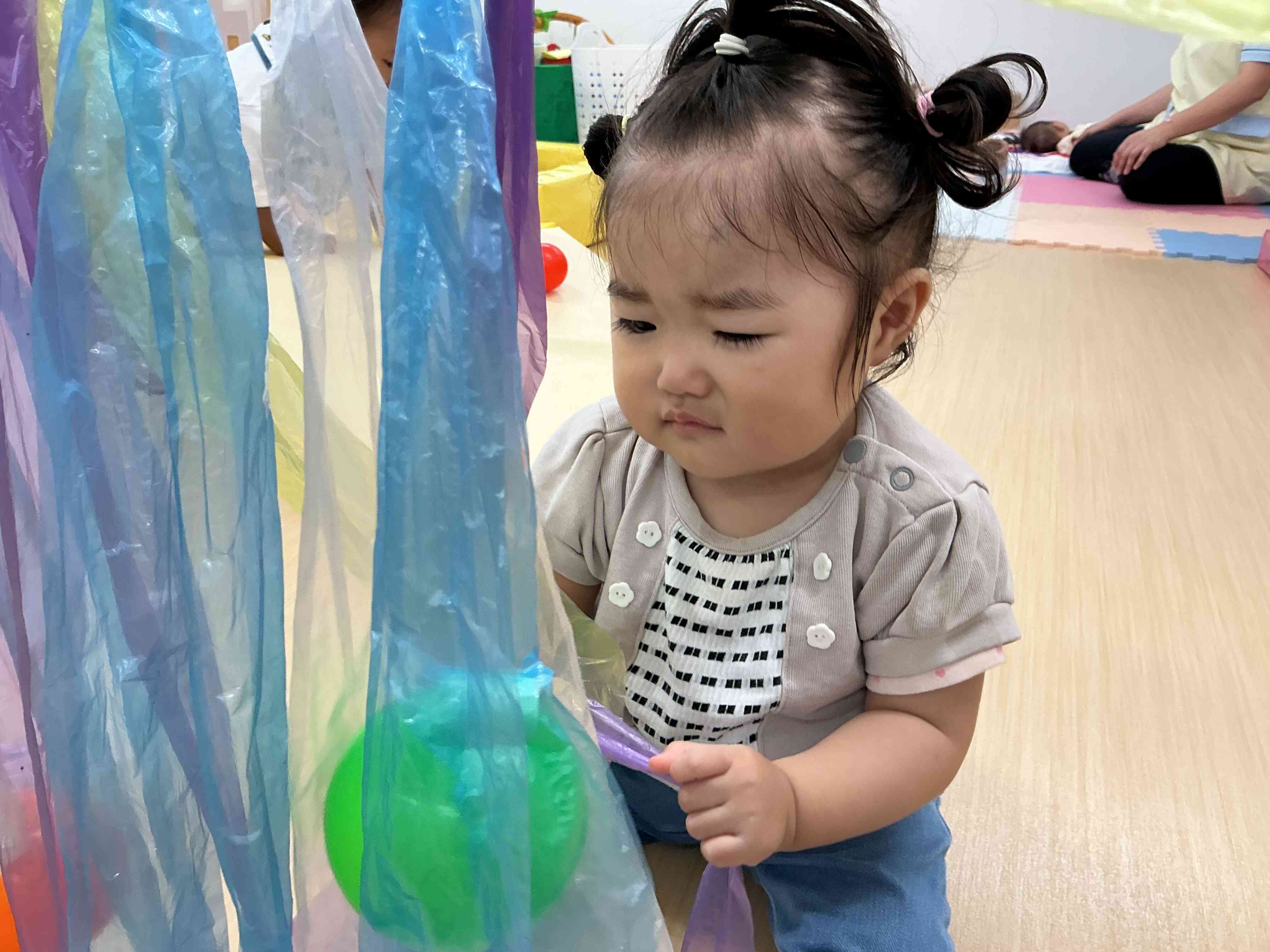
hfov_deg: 61.7
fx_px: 1064
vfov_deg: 48.2
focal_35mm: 29
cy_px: 476
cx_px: 635
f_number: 1.8
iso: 40
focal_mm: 3
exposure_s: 1/60
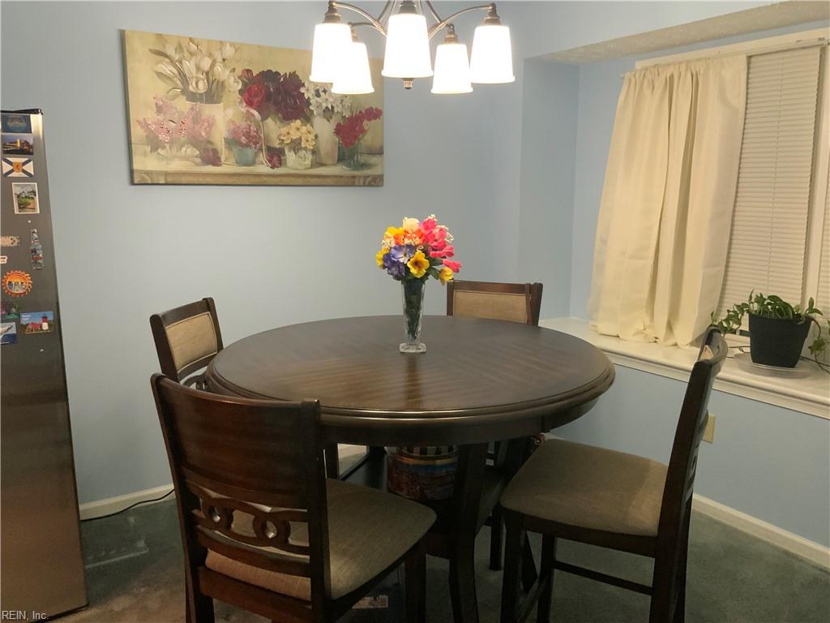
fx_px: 695
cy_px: 312
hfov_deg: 61.7
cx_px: 415
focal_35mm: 29
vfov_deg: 48.2
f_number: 1.8
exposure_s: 1/40
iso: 320
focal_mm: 3
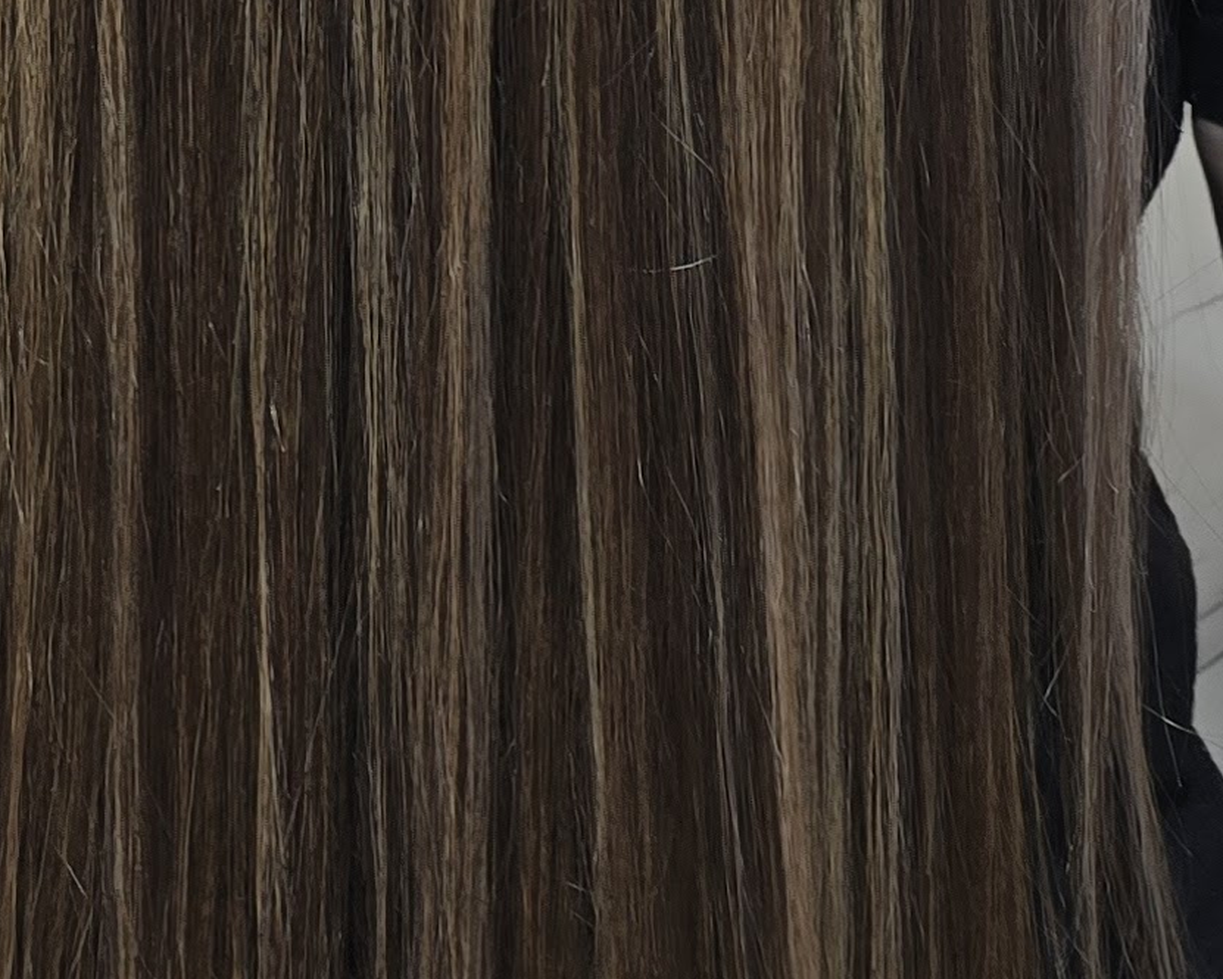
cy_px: -406
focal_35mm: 108
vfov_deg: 13.6
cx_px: 358
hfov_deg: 17.7
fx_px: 3910
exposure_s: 1/120
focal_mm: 6.3
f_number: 1.7
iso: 40
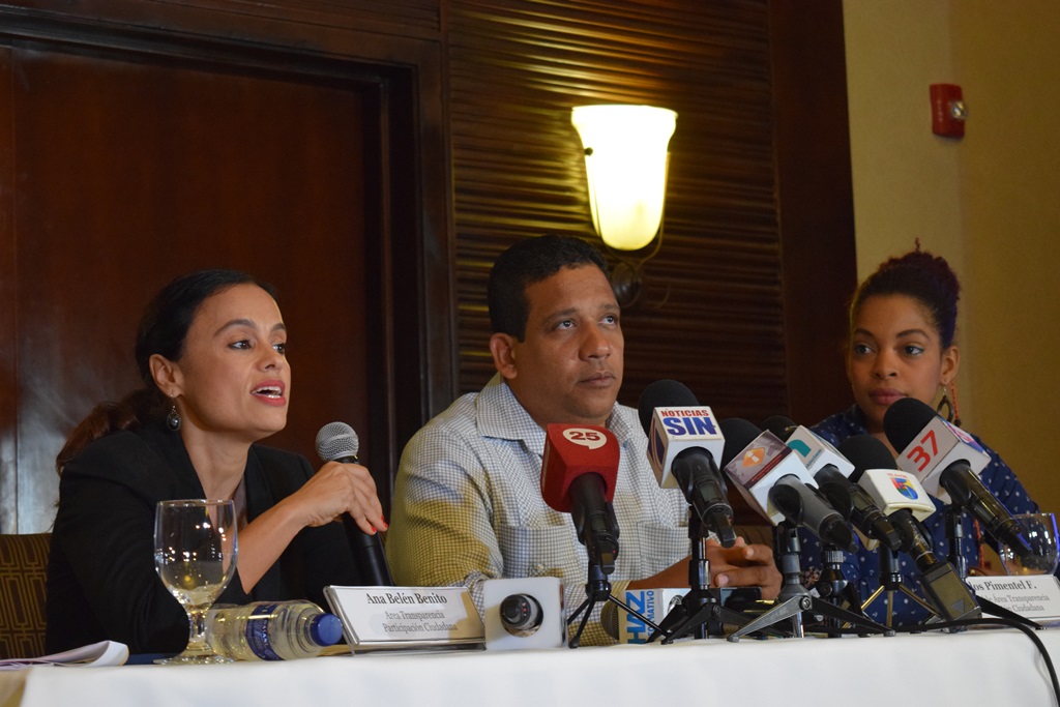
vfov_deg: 16.6
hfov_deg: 24.6
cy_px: 354
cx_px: 530
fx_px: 2429
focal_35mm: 82
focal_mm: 55
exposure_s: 1/80
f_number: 5.6
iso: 3200
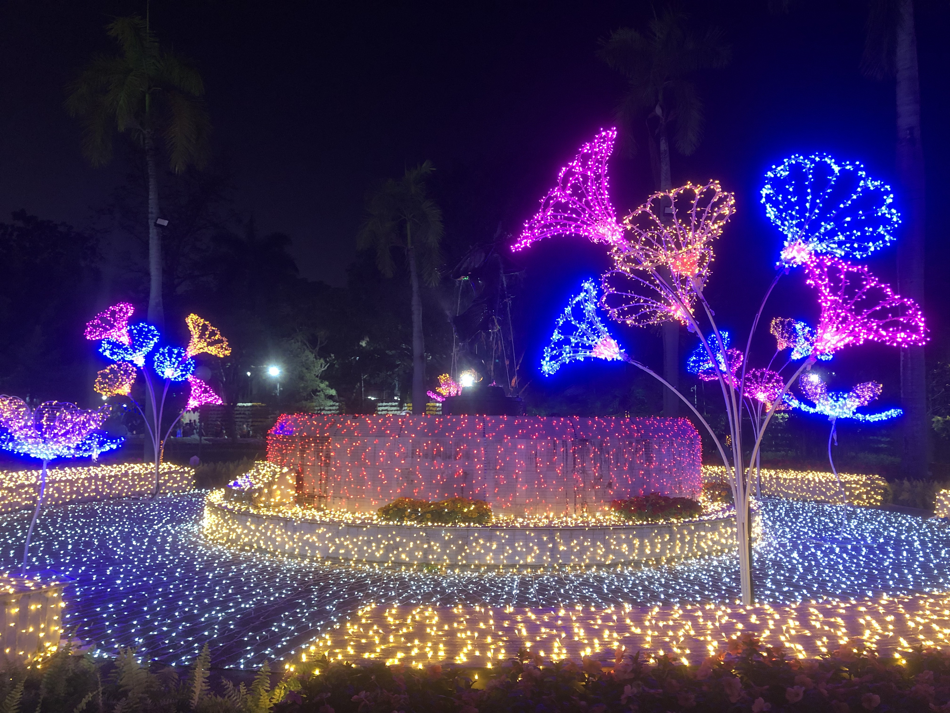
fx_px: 768
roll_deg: +0.5
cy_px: 356
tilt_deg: +3.1
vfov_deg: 49.7
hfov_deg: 63.4
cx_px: 475
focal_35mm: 28
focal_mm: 4
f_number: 1.8
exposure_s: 1/15
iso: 50
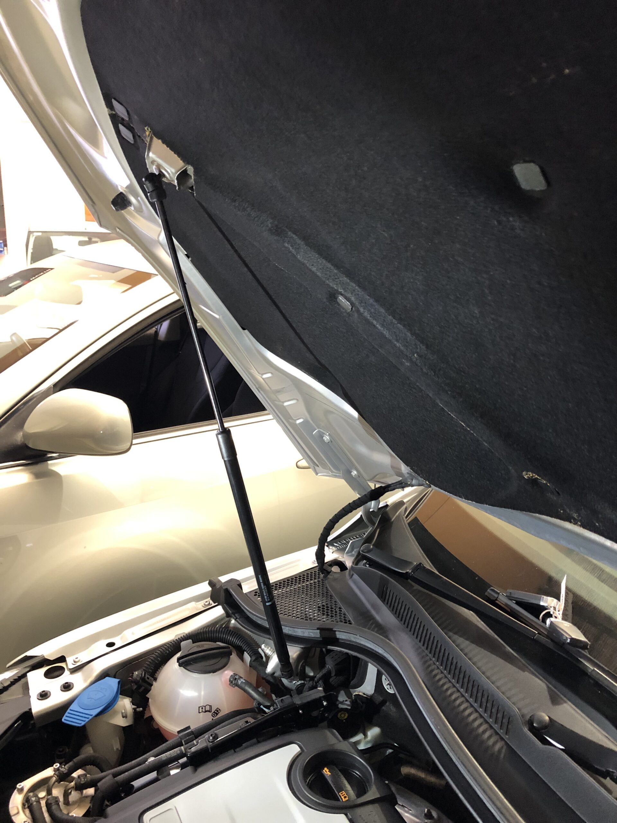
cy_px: 412
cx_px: 308
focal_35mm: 28
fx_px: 665
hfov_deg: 49.7
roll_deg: -2.3
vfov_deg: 63.4
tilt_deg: -15.0
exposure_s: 1/13
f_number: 1.8
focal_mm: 3.99
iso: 100
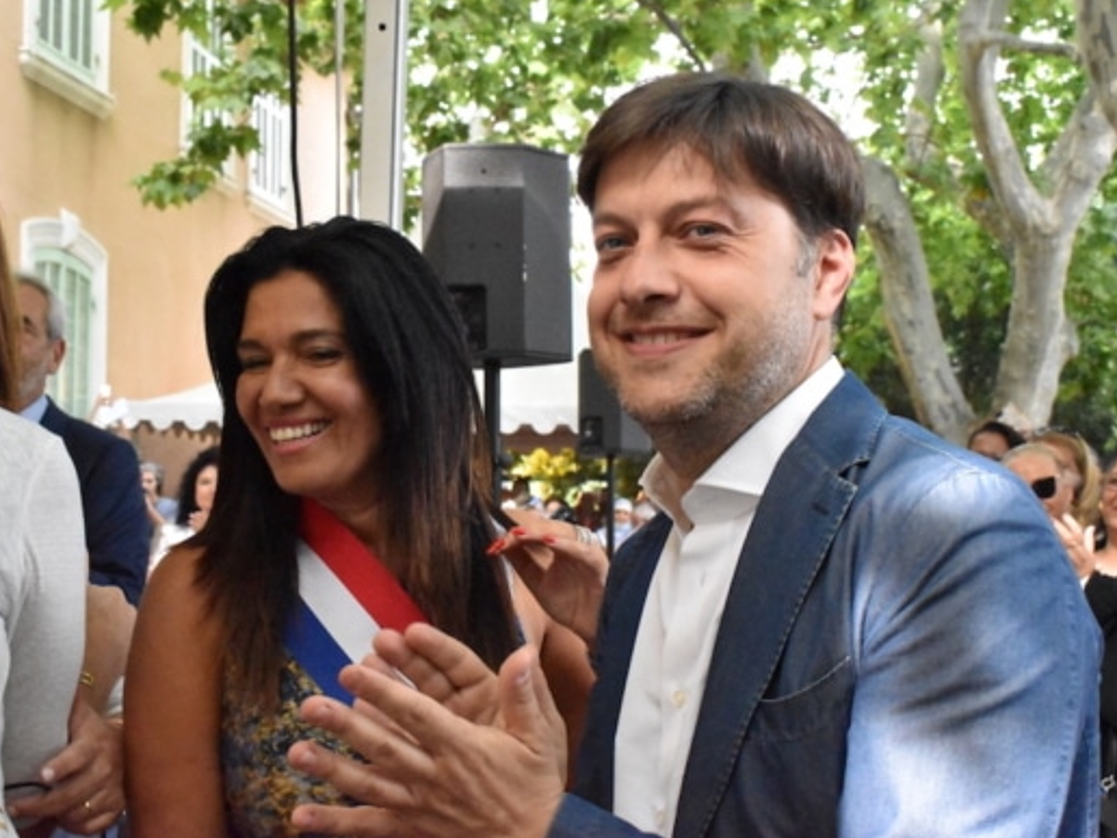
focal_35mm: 57
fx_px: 1839
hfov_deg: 33.7
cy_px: 431
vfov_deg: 25.7
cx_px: 481
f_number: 11
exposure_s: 1/500
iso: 12800
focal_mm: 34
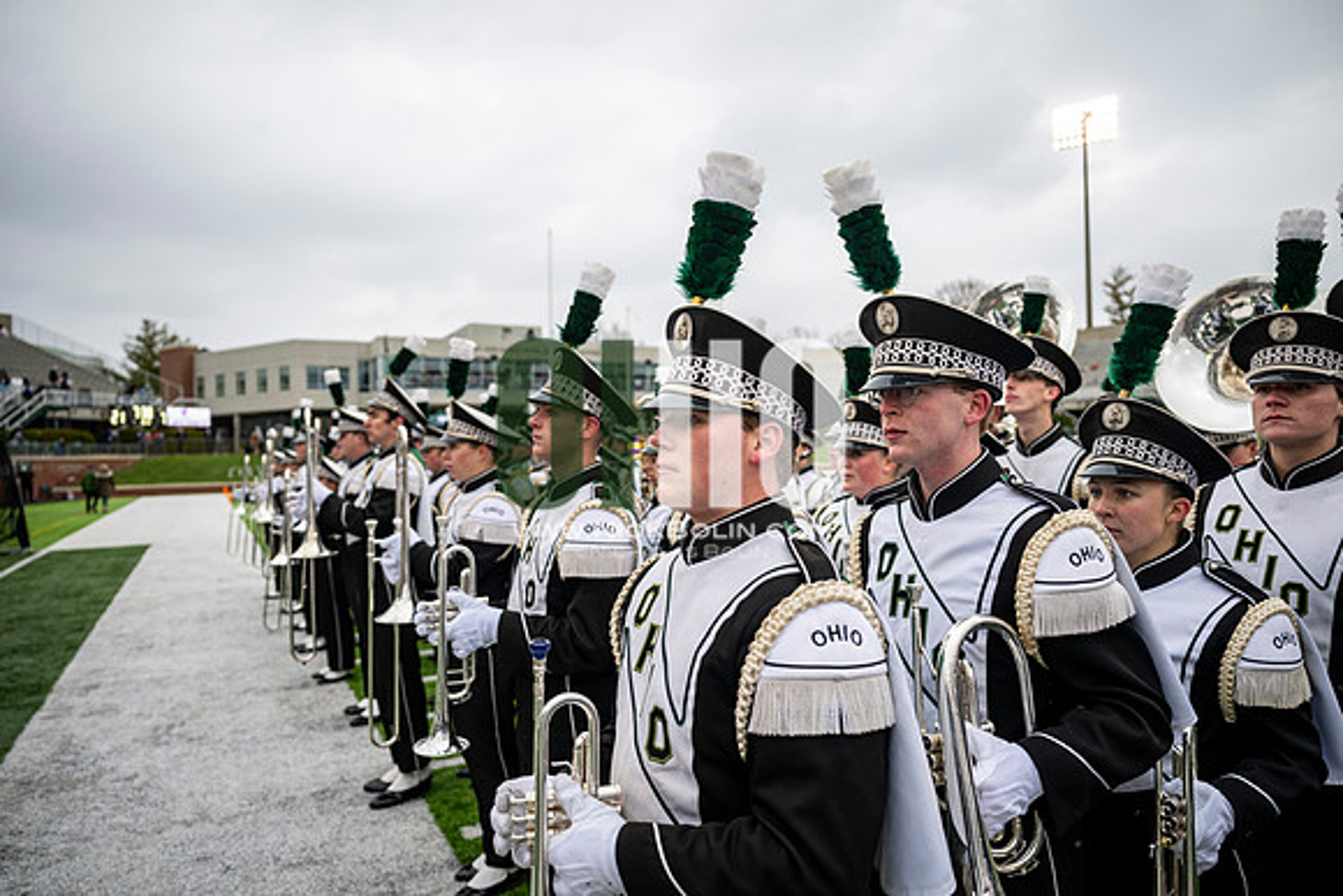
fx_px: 896
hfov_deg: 73.7
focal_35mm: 24
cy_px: 448
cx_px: 672
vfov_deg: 53.2
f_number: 2.8
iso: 100
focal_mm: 24
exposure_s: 1/500
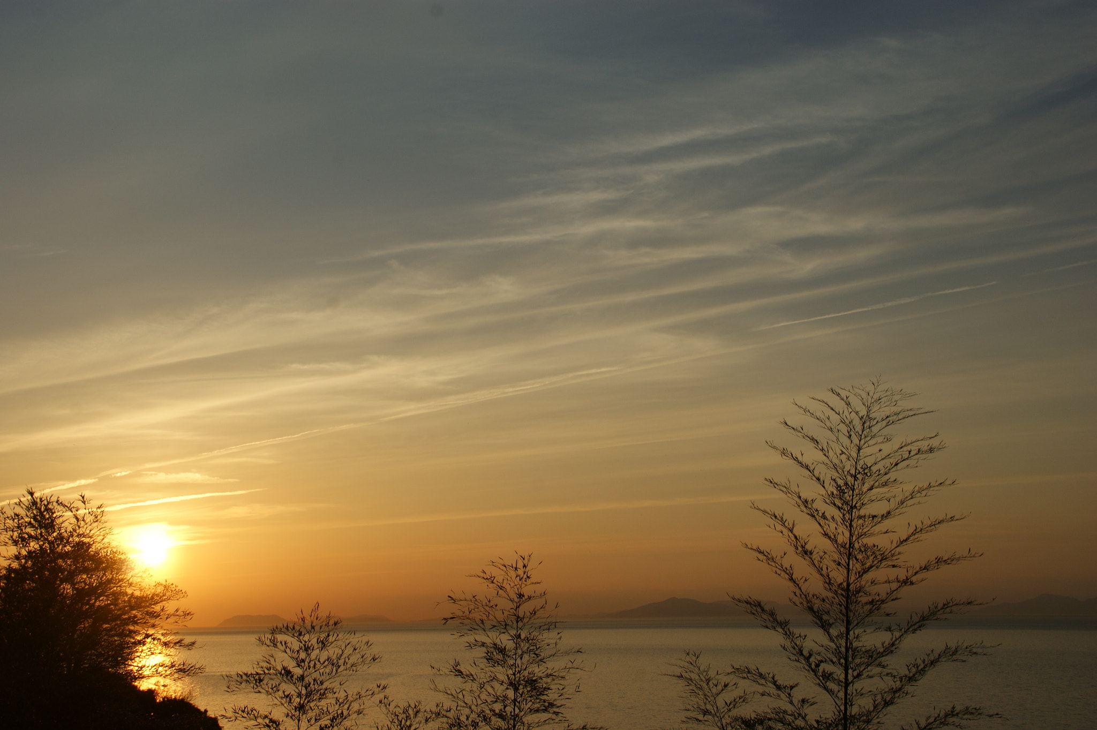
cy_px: 365
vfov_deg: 29.8
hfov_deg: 43.6
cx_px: 548
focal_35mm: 45
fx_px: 1370
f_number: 13
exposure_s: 1/200
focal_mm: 30
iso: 100
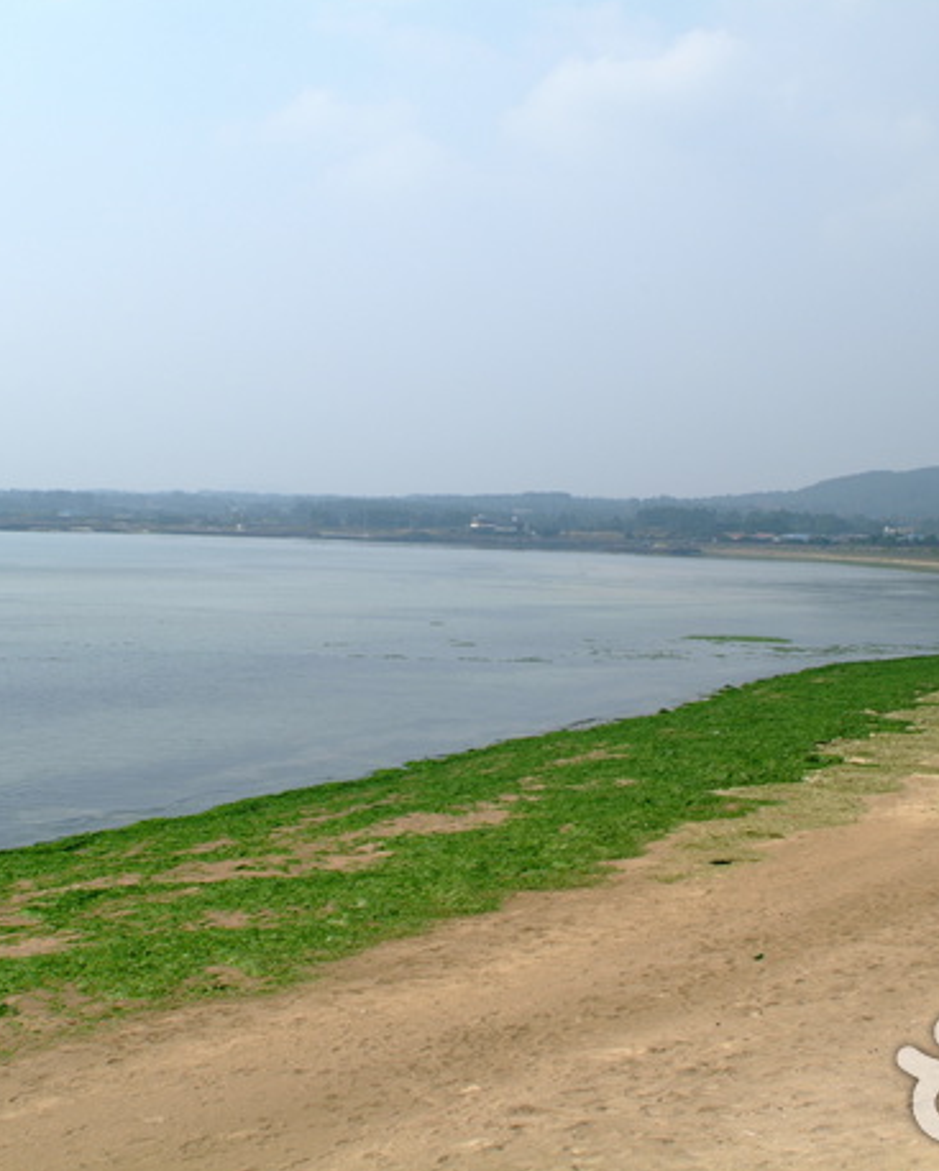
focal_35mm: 43
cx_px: 423
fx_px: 1492
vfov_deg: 42.9
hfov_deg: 34.9
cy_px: 580
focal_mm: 20
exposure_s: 1/350
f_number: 9.5
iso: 200
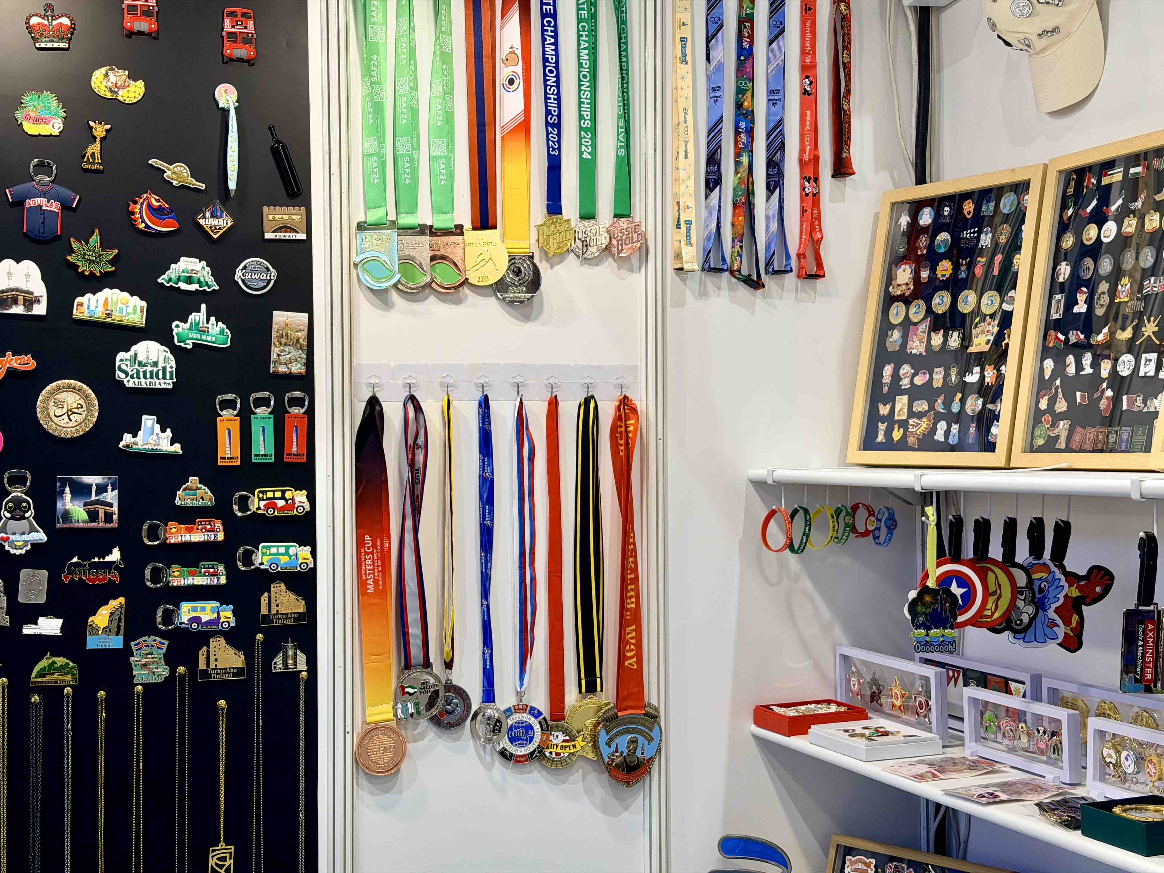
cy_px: 436
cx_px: 582
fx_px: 1614
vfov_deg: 30.3
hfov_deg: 39.7
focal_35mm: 48
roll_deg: +0.4
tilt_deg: +0.0
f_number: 1.78
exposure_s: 1/121
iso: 50
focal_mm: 6.76
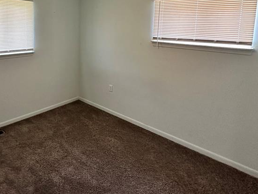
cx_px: 88
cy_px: 47
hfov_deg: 65.6
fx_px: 194
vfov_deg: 50.8
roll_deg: -1.5
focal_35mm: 26
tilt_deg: -6.1
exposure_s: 1/99
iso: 250
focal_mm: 2.22
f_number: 2.2
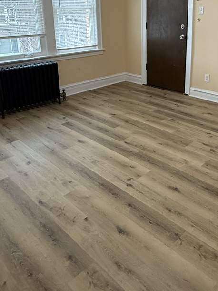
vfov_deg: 53.7
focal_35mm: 33
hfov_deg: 42.4
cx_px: 145
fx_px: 277
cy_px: 86
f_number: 2.2
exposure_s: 1/120
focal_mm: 2.22
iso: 320
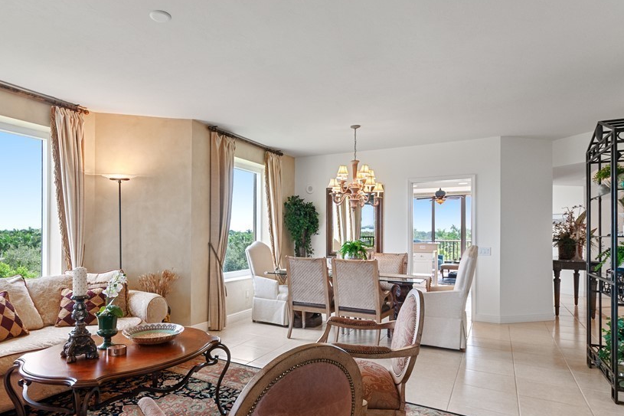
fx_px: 347
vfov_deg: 60.8
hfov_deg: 83.5
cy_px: 267
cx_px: 270
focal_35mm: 20
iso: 200
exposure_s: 1/8
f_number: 8
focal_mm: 10
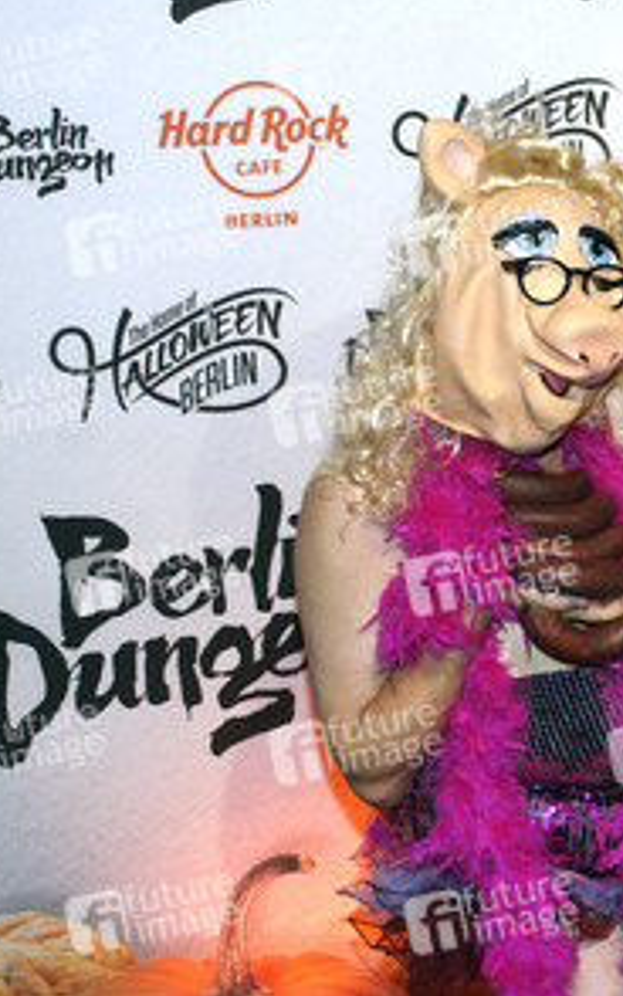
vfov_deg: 25.3
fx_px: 2219
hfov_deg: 15.4
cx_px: 738
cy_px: 491
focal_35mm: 82
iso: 1000
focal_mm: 35
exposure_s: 1/400
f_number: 5.6
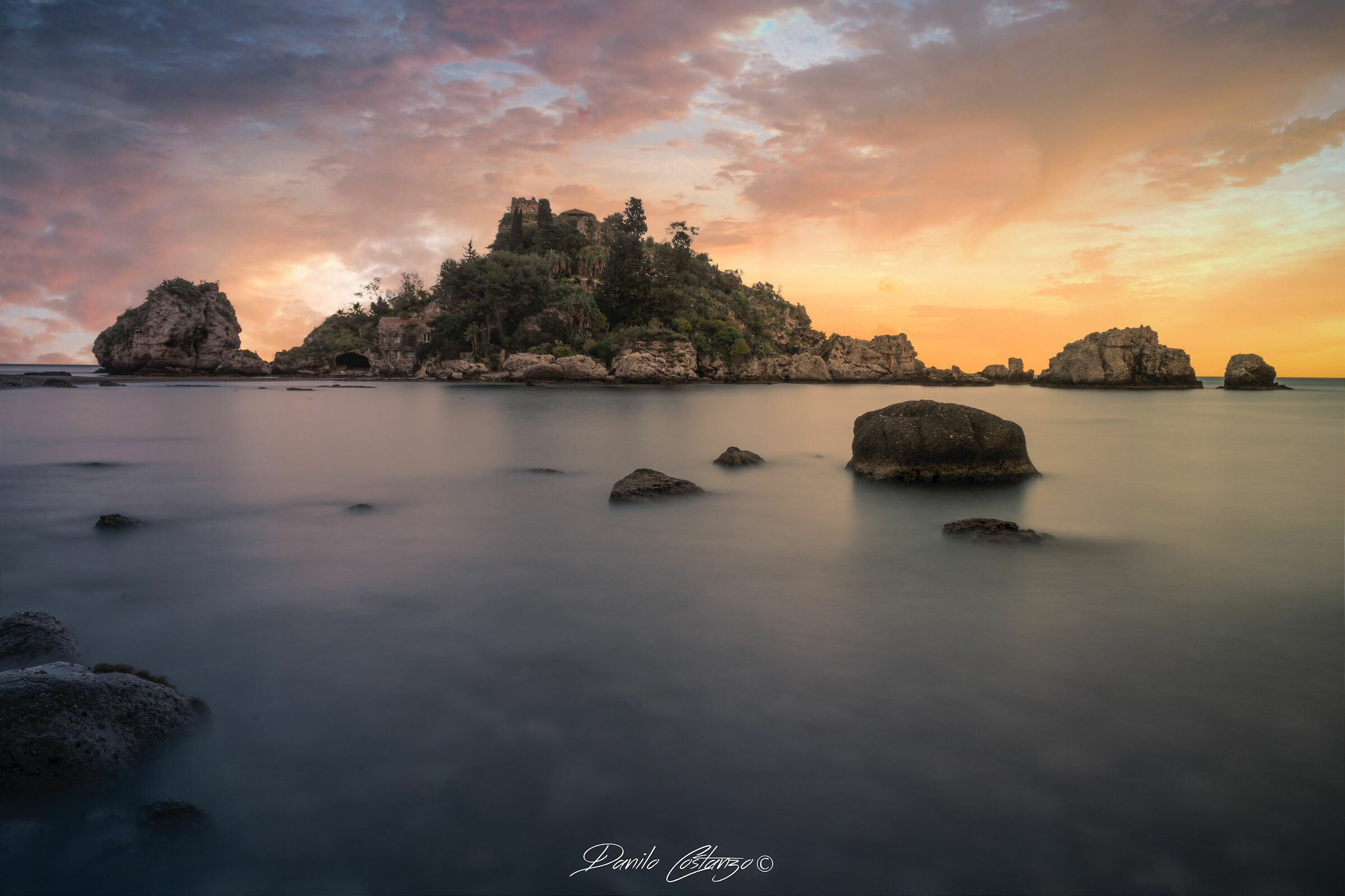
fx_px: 1009
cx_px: 672
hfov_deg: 67.4
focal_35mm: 27
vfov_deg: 47.9
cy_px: 448
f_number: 14
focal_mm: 18
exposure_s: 101
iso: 100
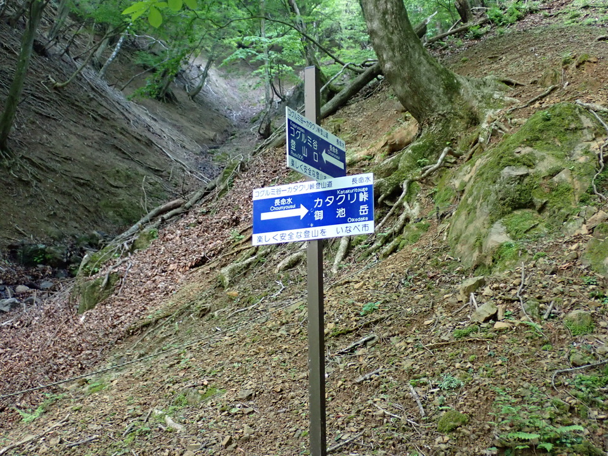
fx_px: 826
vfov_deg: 30.9
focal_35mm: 47
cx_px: 304
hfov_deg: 40.4
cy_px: 228
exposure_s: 1/30
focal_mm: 8.4
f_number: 3.1
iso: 800
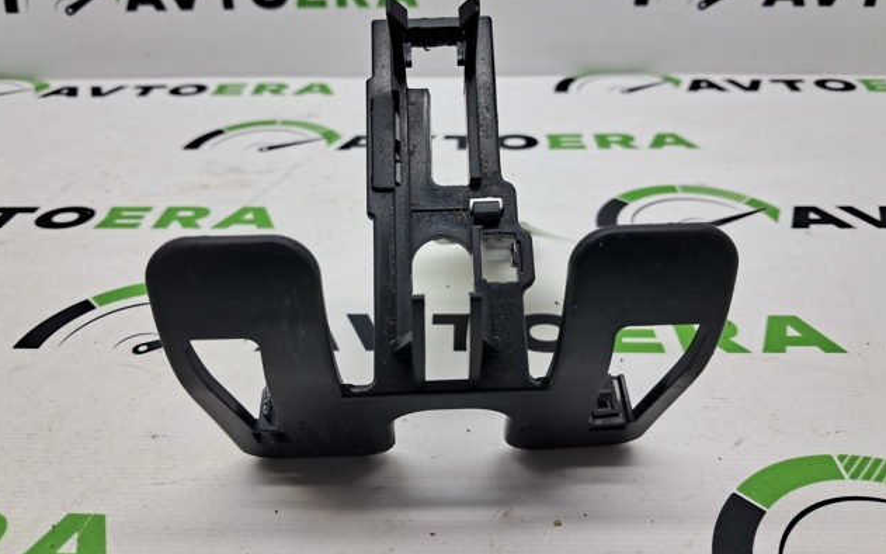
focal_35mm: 29
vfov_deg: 43.1
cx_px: 442
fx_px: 700
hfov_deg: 64.7
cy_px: 251
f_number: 1.8
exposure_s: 1/100
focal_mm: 4
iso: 50
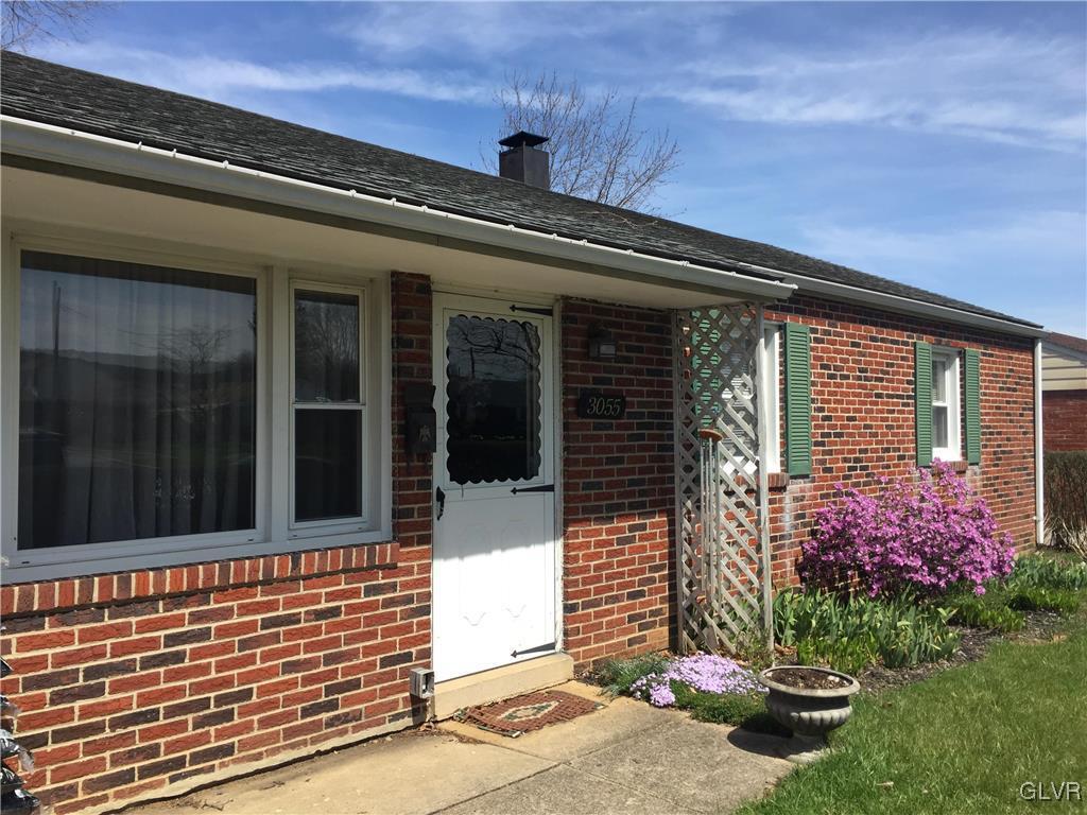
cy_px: 408
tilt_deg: +1.4
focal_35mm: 29
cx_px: 544
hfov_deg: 61.7
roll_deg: +0.1
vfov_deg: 48.2
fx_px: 911
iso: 32
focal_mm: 4.15
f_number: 2.2
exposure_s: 1/1464
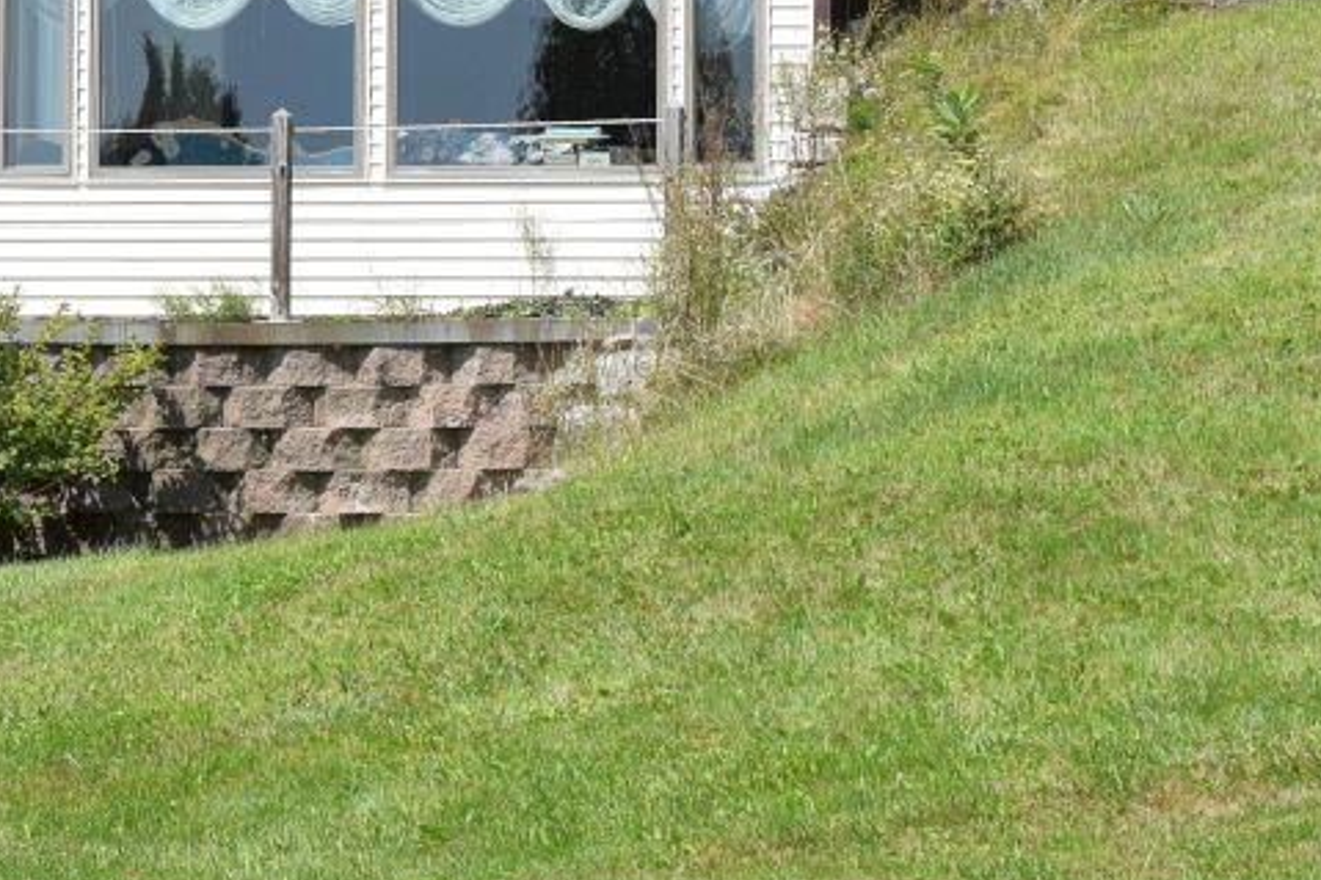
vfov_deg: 8.3
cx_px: 678
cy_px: 41
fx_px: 6036
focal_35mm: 165
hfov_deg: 12.5
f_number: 10
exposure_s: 1/400
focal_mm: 35
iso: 200
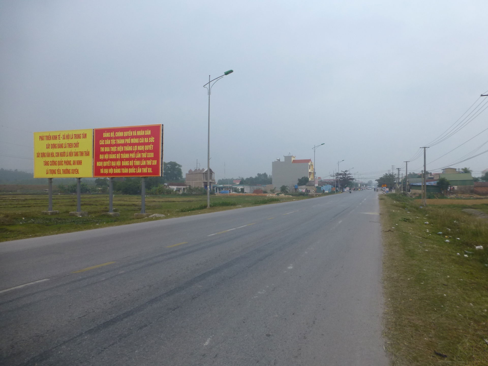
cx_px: 244
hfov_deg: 69.4
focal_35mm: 25
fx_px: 352
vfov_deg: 54.9
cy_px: 183
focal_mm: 4.3
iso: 100
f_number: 3.3
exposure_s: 1/100
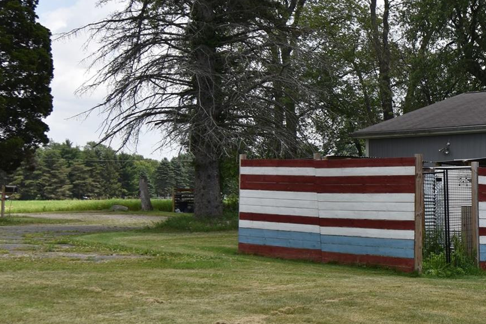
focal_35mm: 71
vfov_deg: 19.2
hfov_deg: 26.1
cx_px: 546
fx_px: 959
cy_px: 199
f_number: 8
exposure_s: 1/250
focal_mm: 20
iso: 100
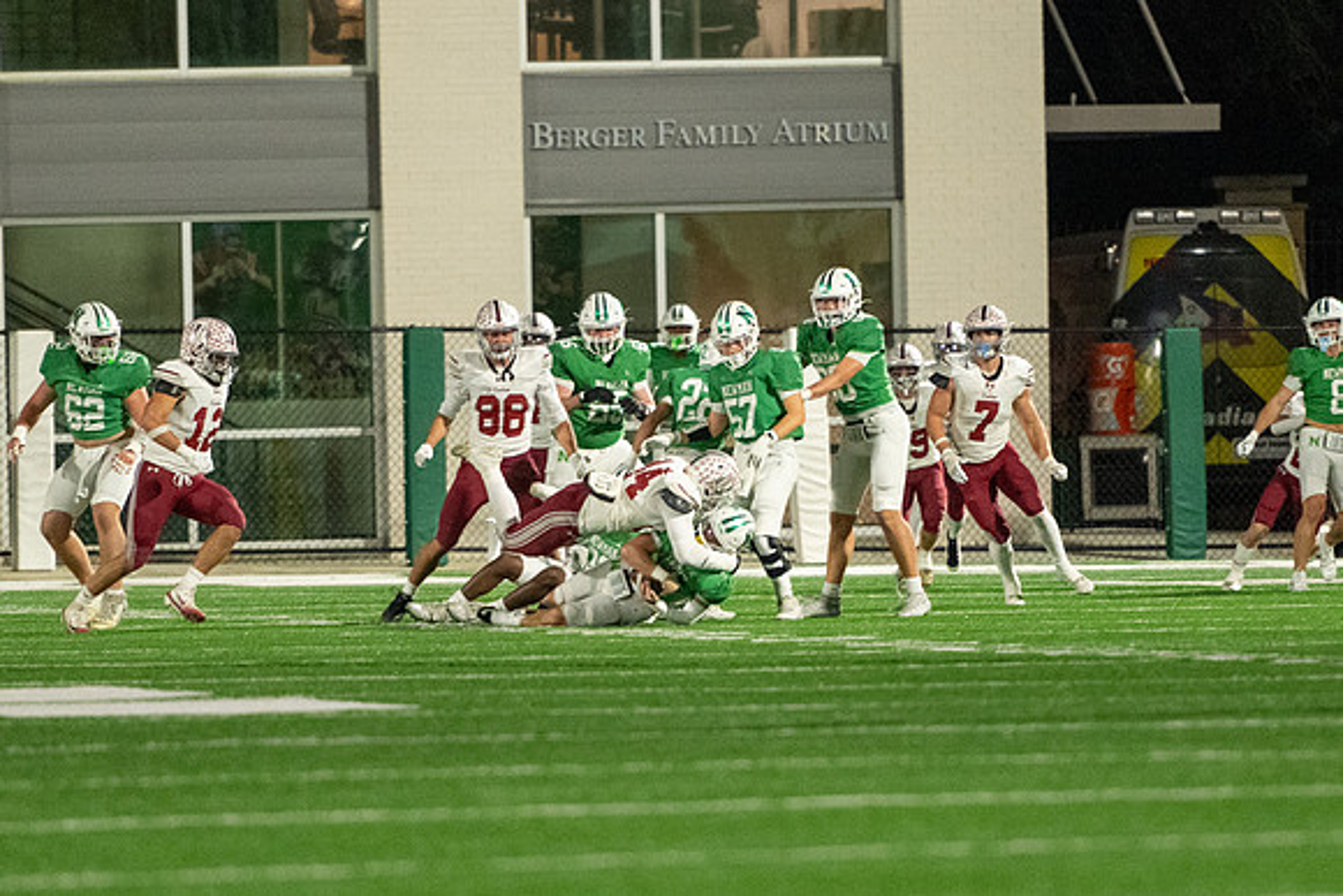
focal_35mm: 406
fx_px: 15165
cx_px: 726
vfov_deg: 3.4
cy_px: 595
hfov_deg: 5.1
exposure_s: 1/800
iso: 5000
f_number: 2.8
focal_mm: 200
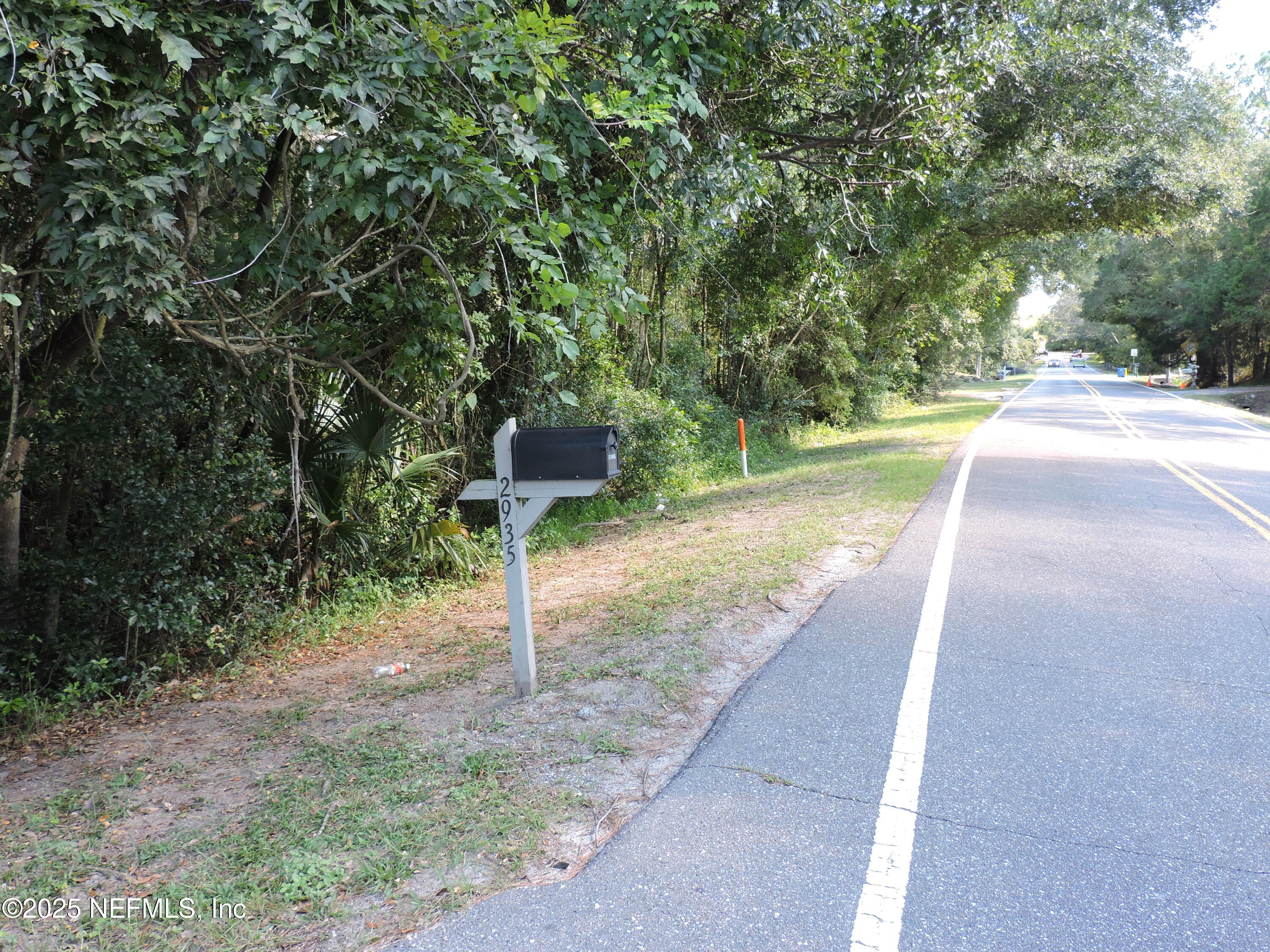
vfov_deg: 42.9
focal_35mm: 33
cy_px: 476
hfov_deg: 55.4
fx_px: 1211
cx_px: 635
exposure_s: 1/50
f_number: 3.2
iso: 140
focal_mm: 5.9
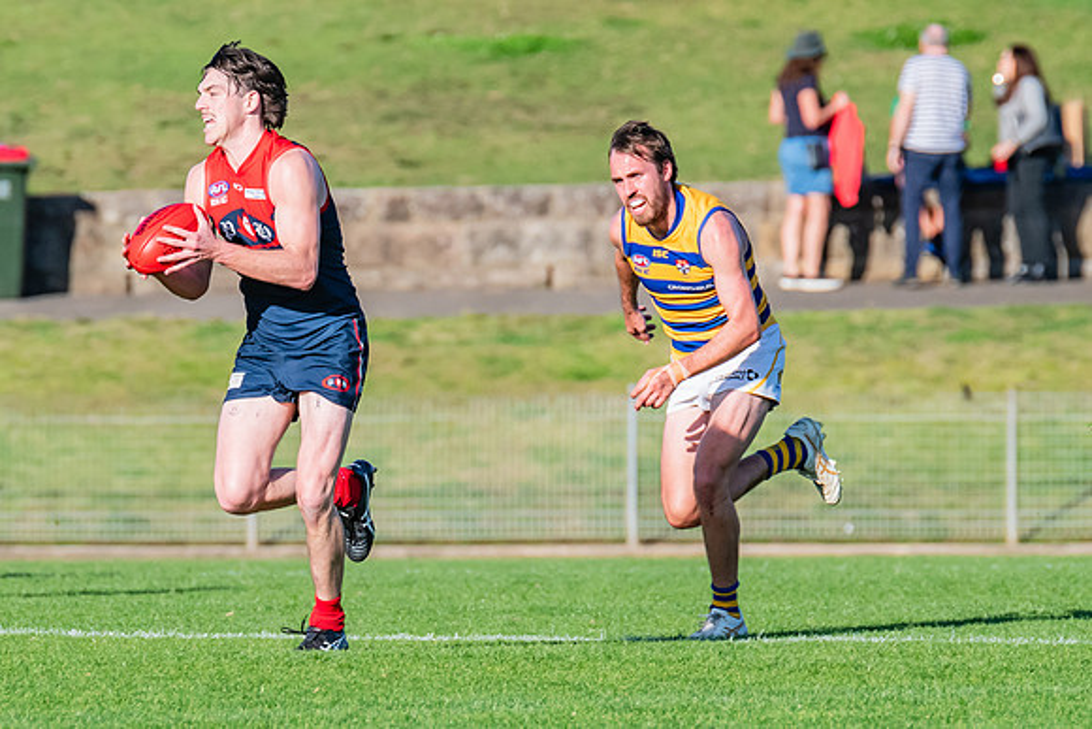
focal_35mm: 762
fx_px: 23111
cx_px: 359
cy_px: 421
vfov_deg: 1.8
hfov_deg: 2.7
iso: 800
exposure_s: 1/1600
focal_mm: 380
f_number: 8
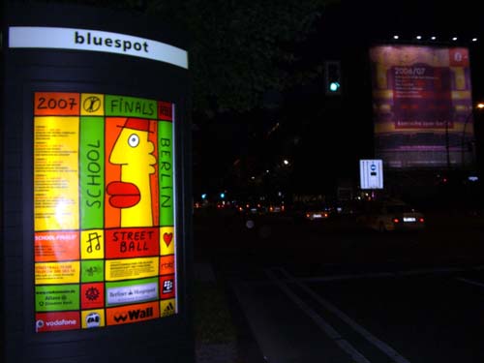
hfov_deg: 49.0
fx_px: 531
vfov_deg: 37.7
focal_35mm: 38
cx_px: 242
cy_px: 182
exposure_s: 1/60
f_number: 2.7
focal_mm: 6.2
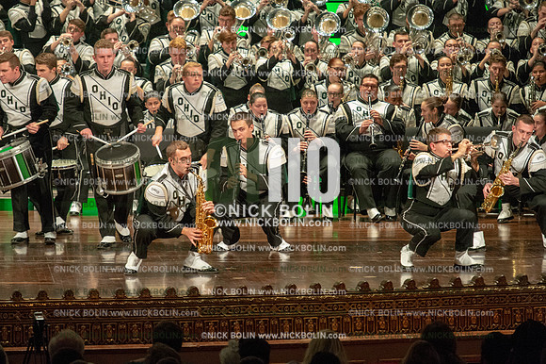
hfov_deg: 9.0
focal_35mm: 230
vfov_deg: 6.0
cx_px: 273
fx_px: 3486
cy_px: 182
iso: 8000
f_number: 5.6
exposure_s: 1/320
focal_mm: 230
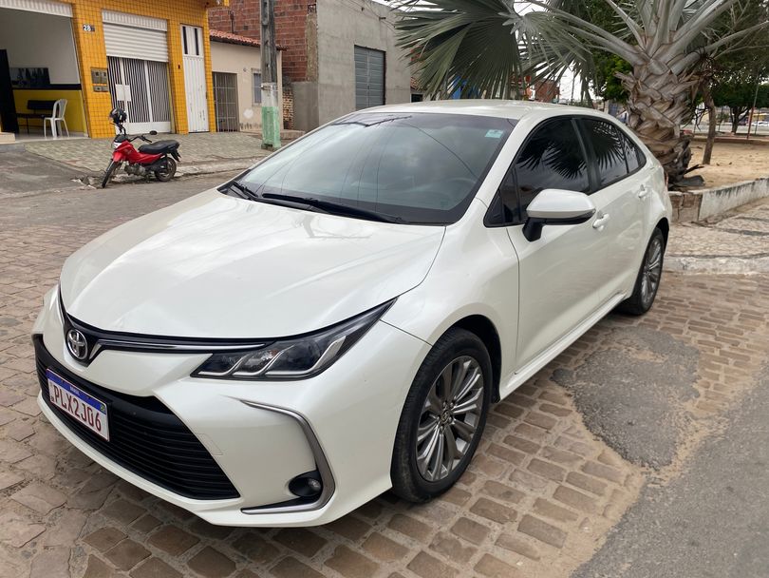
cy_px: 289
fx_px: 578
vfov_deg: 53.1
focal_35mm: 26
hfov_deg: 67.3
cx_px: 384
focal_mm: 4.25
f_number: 1.8
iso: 32
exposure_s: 1/332
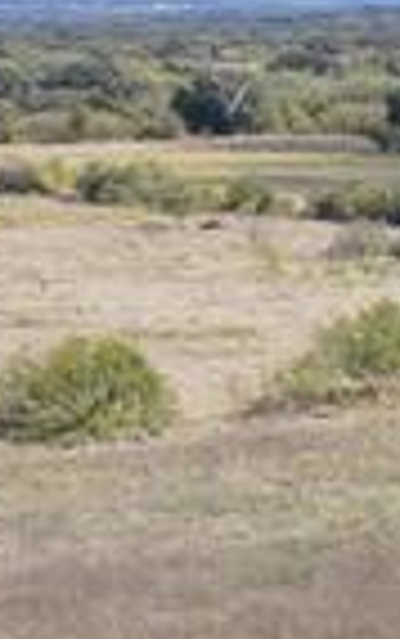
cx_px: 1443
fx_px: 3185
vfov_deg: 10.2
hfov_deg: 6.2
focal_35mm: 183
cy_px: 1449
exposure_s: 1/4000
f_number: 1.8
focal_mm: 8.67
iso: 290
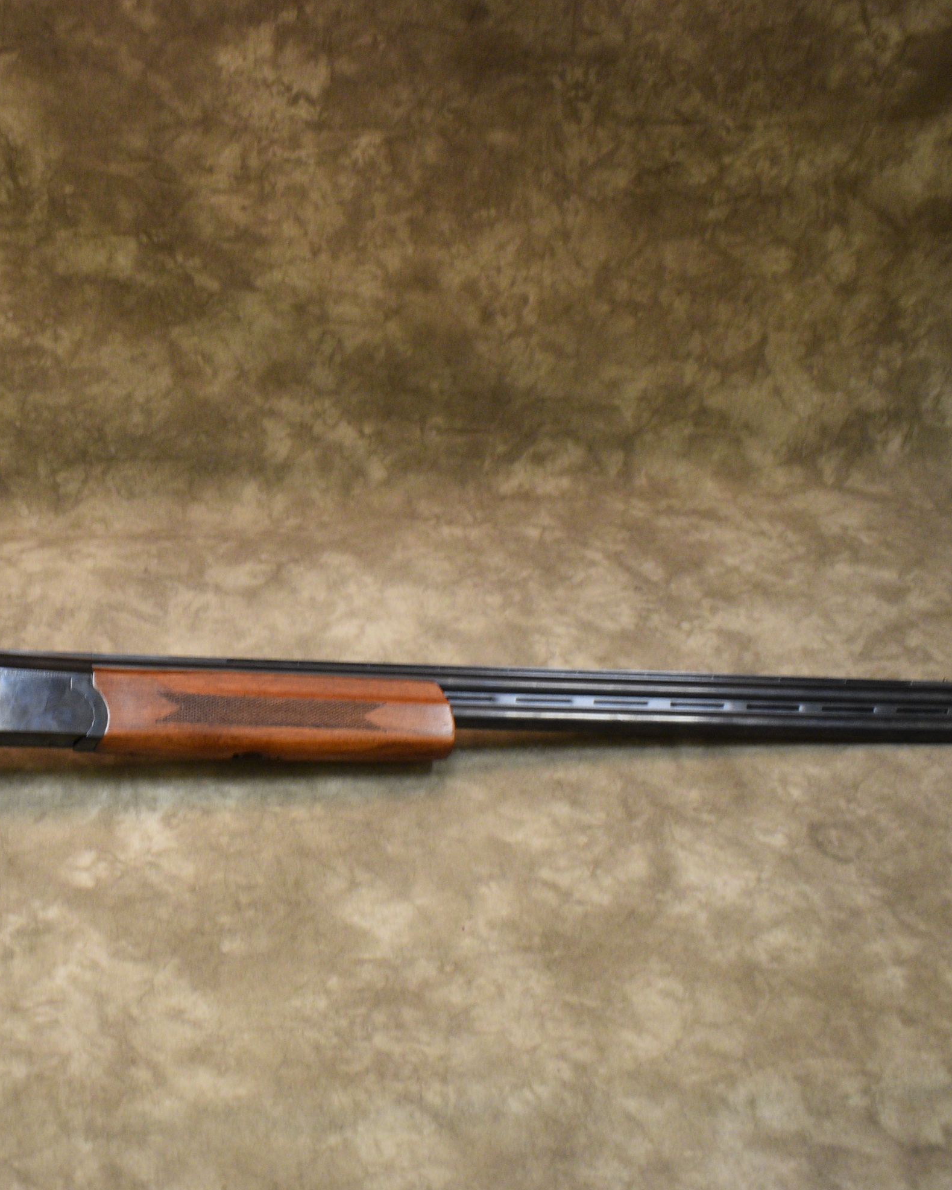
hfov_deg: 30.9
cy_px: 600
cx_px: 125
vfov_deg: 39.5
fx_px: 1655
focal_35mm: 47
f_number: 3.8
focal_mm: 22
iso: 1400
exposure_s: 1/125
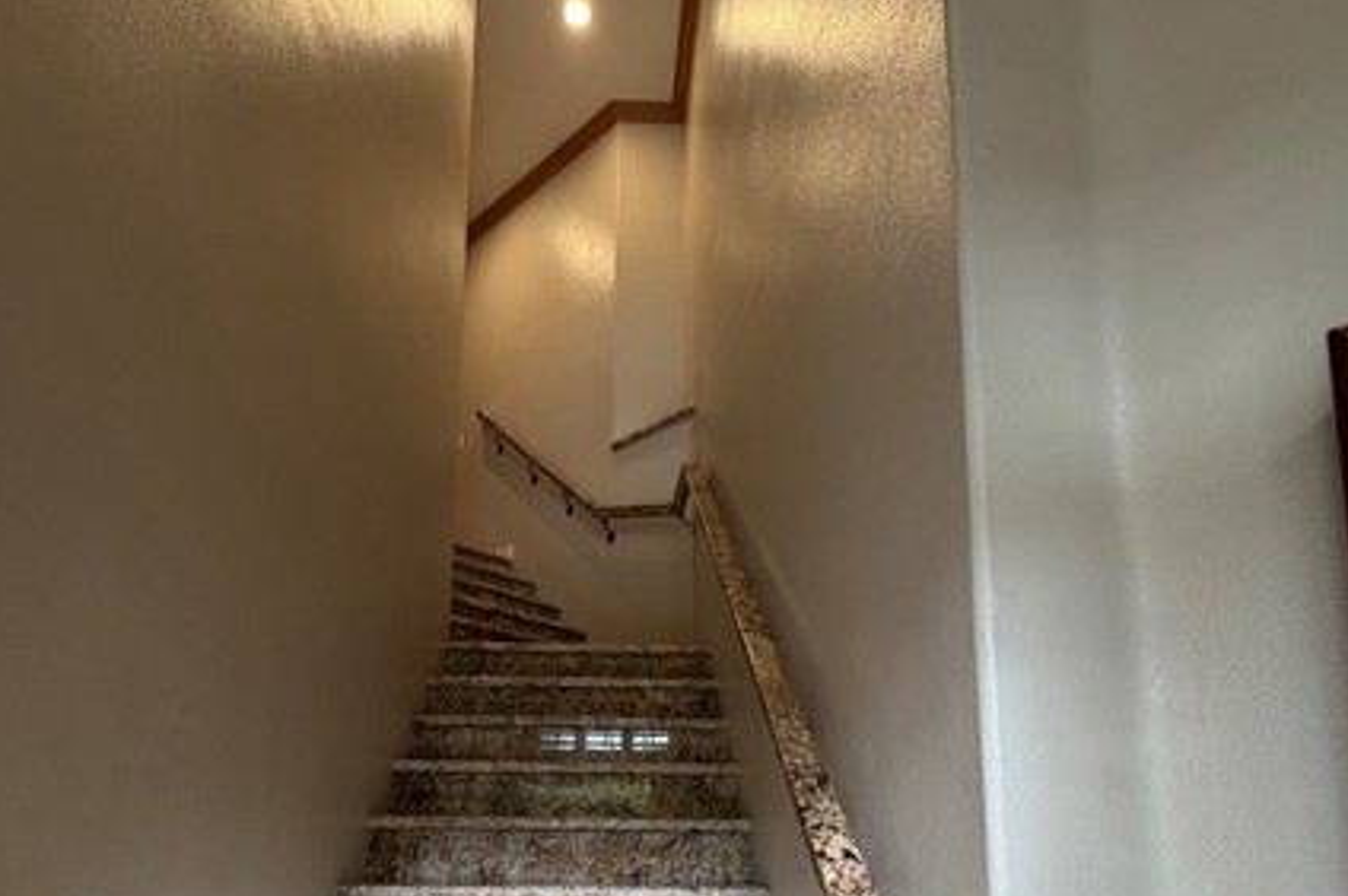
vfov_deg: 52.9
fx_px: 823
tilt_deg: +7.4
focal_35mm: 22
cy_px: 734
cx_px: 642
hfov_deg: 78.6
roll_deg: +0.2
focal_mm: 2.22
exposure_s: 1/60
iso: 160
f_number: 2.2
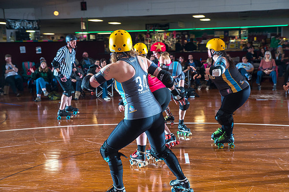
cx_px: 145
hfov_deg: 38.9
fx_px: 409
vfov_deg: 26.5
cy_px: 97
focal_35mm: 51
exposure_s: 1/160
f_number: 5.6
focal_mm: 50
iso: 800
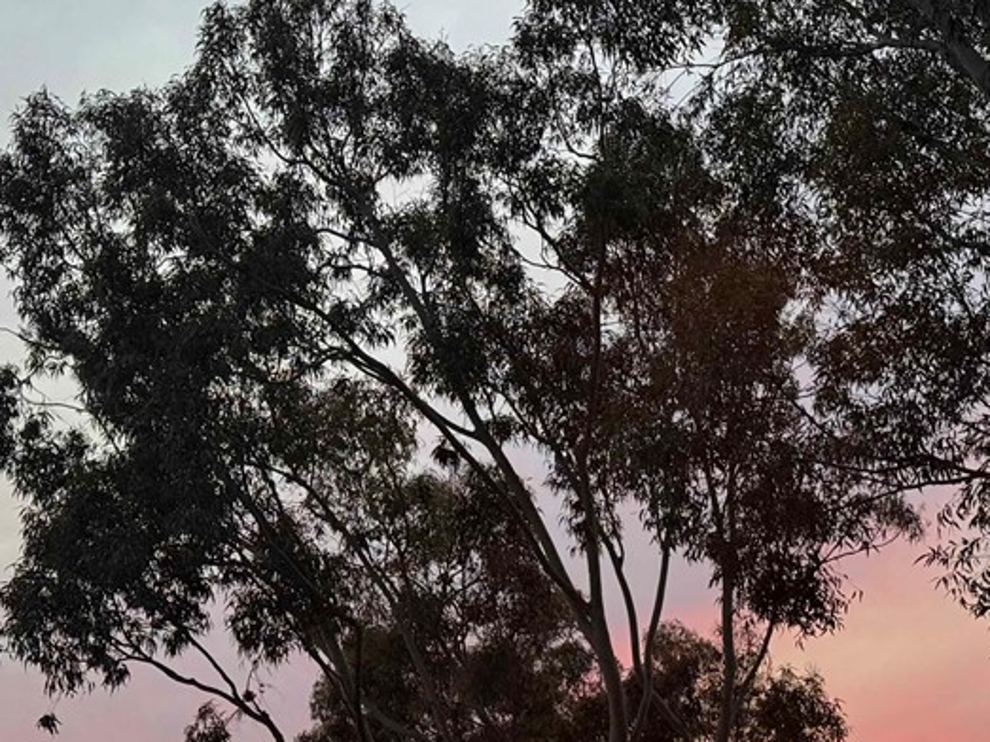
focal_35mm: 94
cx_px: 803
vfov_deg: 15.6
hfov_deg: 20.6
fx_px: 2688
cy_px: 606
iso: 320
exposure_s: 1/40
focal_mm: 6.76
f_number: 1.78
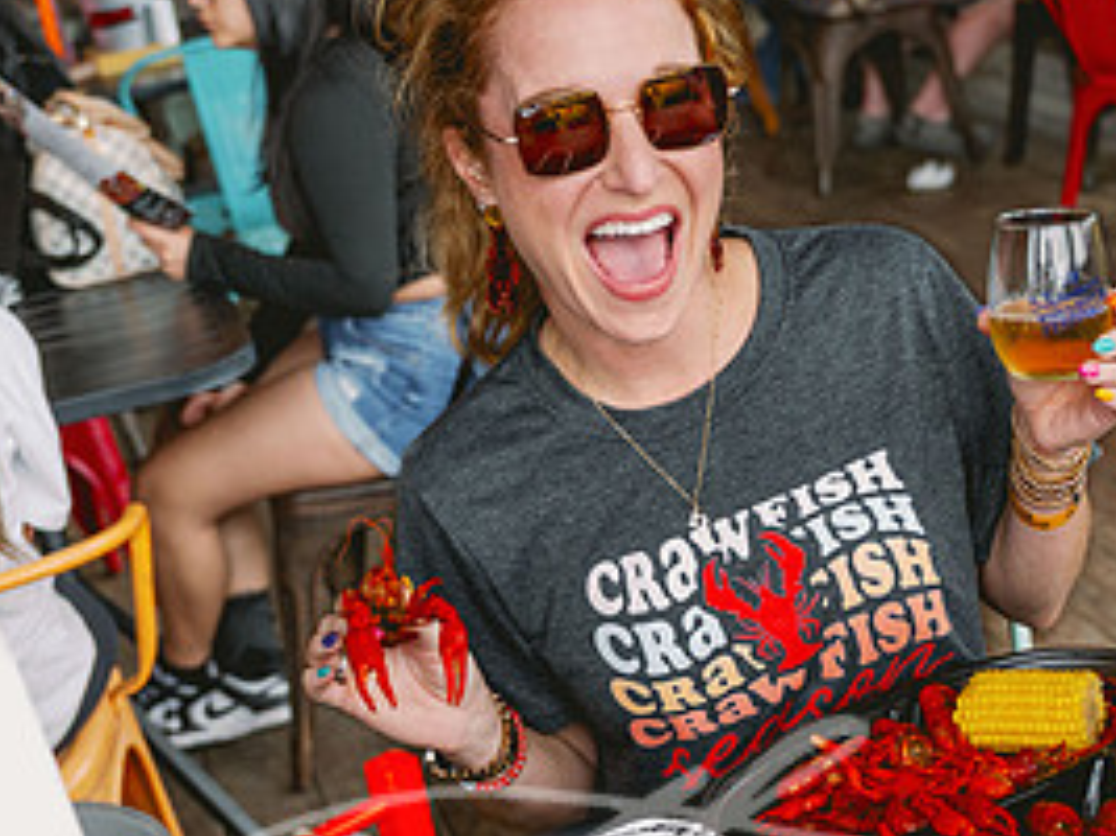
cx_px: 627
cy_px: 479
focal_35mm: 71
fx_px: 2288
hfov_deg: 27.4
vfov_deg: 20.7
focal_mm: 34
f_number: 2.8
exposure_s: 1/400
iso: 400
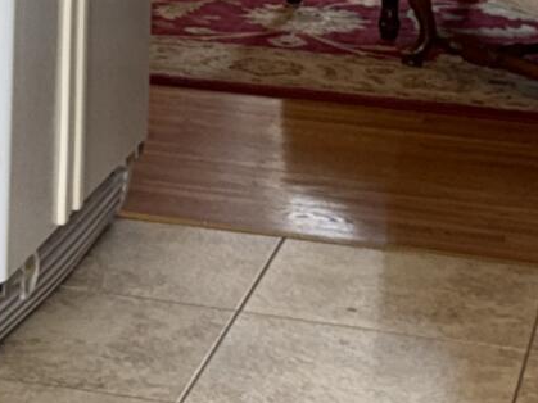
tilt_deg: -4.3
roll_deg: -2.4
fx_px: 2672
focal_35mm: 172
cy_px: -386
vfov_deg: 8.2
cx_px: -144
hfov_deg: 11.2
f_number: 1.78
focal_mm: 6.76
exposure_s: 1/48
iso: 80
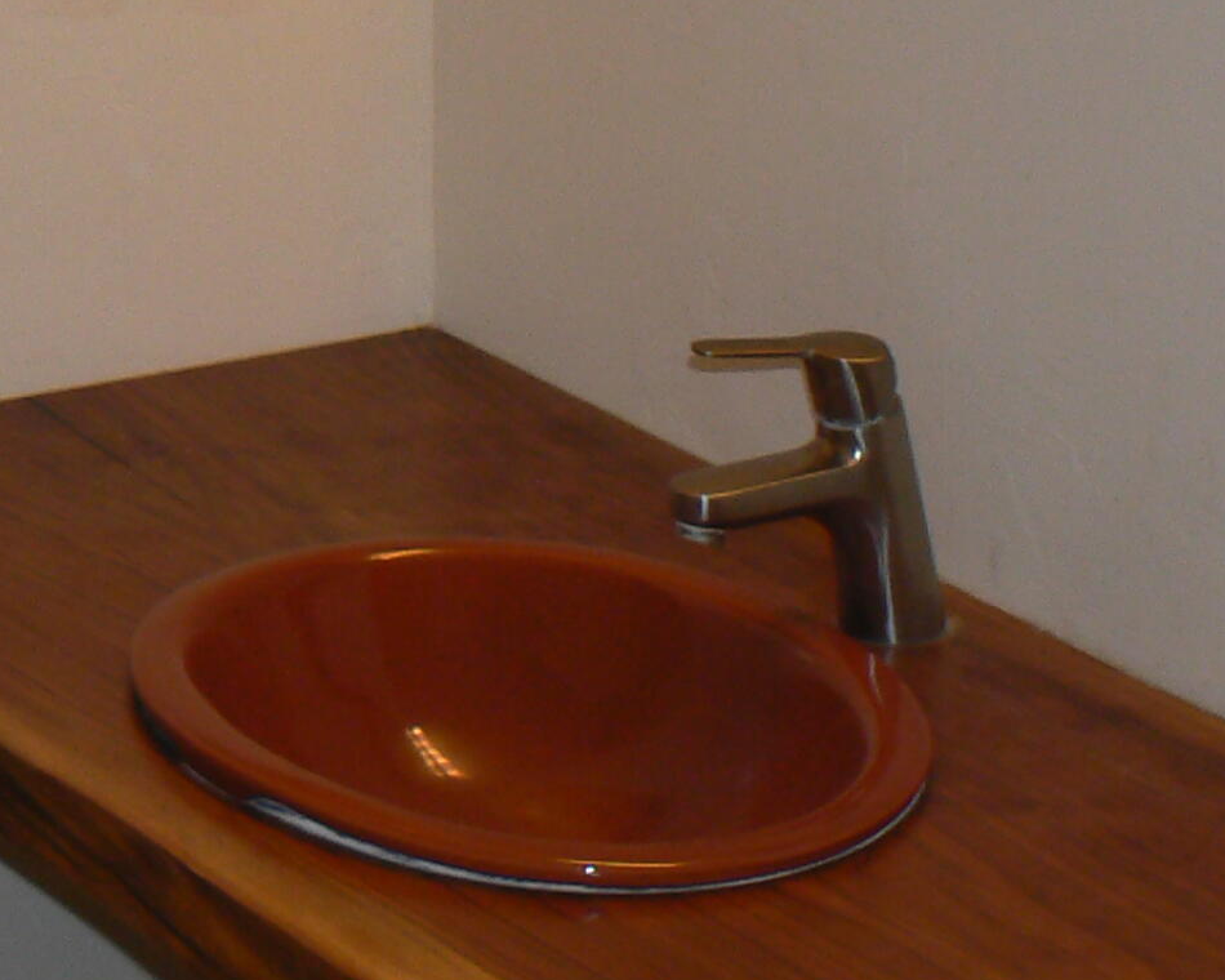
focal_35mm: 111
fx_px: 4024
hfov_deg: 17.1
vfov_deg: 13.5
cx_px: 170
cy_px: -213
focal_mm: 6
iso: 100
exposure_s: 1/30
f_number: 2.8
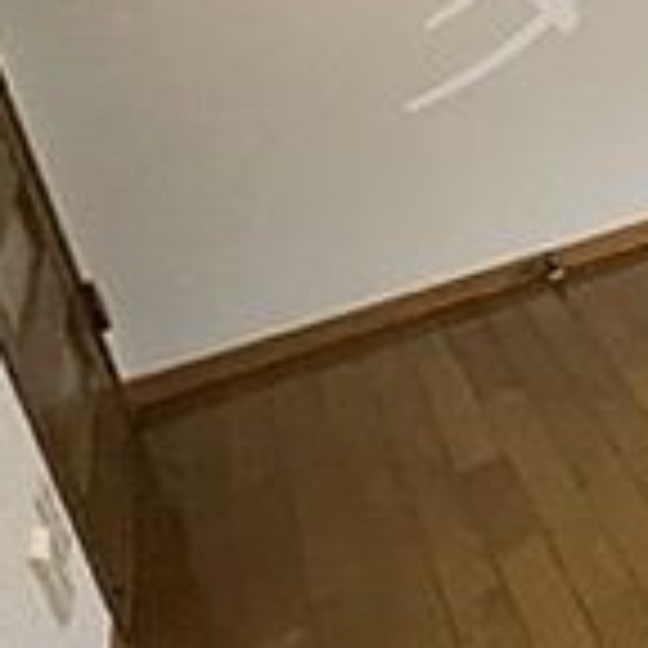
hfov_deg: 18.6
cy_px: 18
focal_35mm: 48
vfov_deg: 32.8
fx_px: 1017
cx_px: 1336
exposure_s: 1/99
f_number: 1.8
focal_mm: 1.57
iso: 160
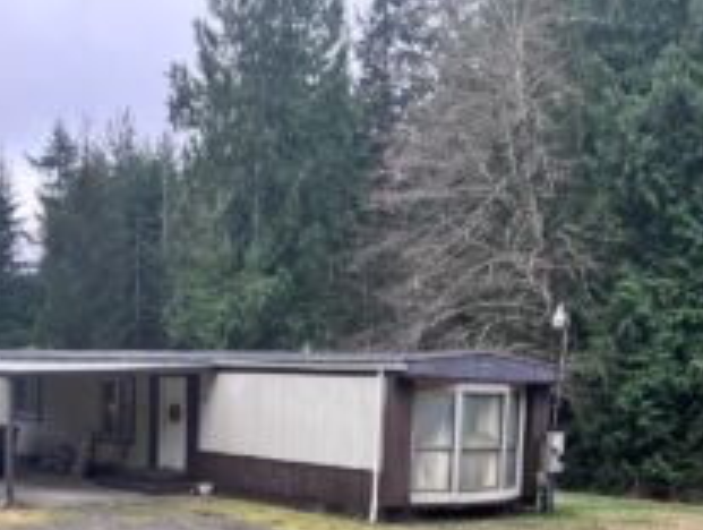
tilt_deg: -0.4
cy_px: 479
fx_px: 1099
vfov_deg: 26.2
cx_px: 326
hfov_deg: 35.5
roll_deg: -1.8
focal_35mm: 54
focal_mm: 3.99
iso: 64
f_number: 1.8
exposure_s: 1/121
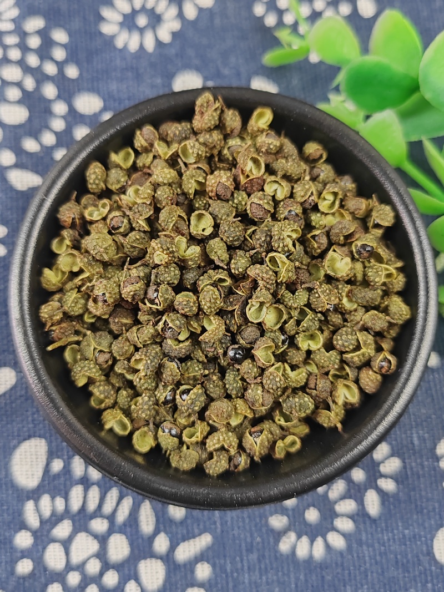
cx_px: 222
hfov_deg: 42.9
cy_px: 296
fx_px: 564
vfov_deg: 55.4
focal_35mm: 33
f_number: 1.8
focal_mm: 6.14
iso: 800
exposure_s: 1/100
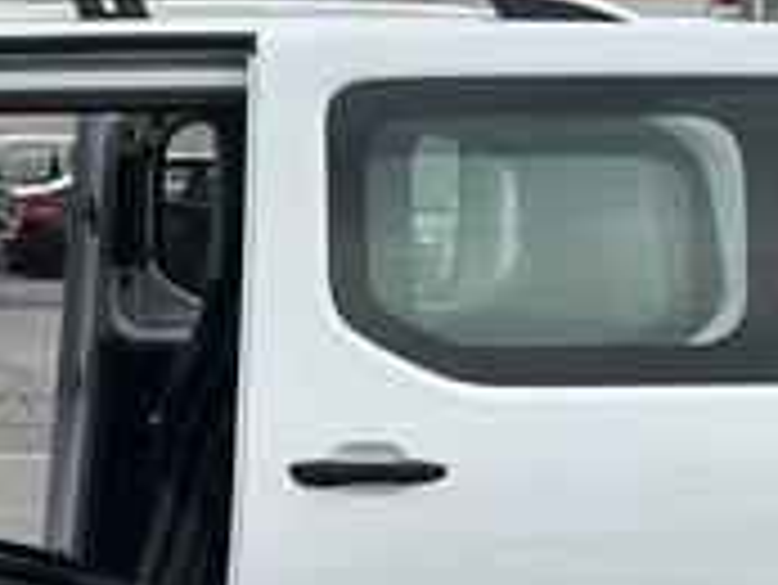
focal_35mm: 181
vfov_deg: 8.2
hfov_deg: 10.6
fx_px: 4071
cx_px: -342
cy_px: 335
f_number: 1.78
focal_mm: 6.86
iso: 80
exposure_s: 1/1199
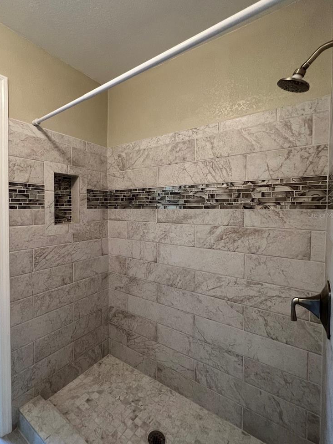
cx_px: 135
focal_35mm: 16
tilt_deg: -2.1
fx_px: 205
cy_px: 215
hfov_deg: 77.3
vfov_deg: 94.5
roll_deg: -1.1
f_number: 1.8
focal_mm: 1.57
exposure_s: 1/60
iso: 250
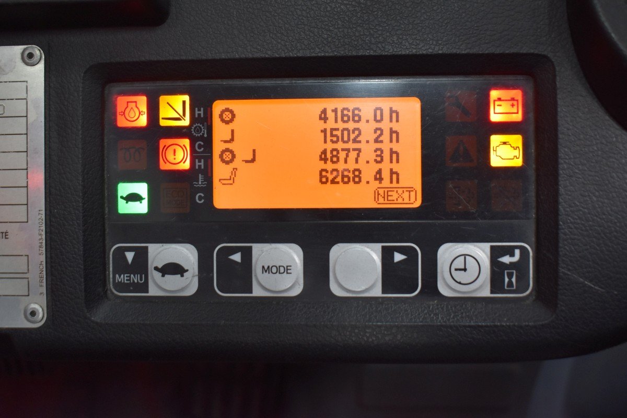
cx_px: 314
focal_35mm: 45
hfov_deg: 43.6
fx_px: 784
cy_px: 209
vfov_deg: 29.9
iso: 900
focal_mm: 30
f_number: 4.2
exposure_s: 1/60
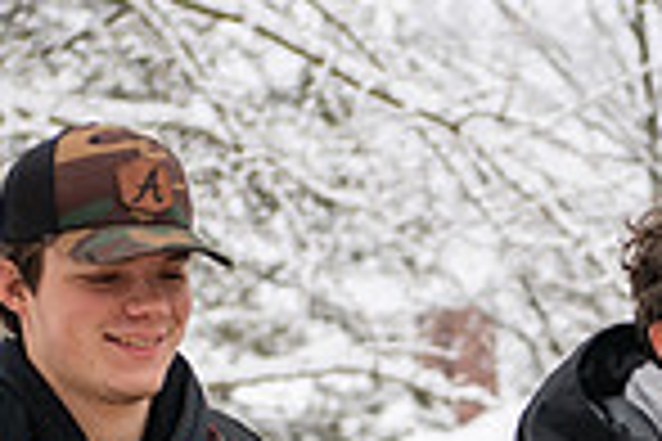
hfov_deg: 8.9
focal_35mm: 229
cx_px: 766
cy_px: 583
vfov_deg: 6.0
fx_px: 4211
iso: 125
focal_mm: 58
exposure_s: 1/640
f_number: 3.5
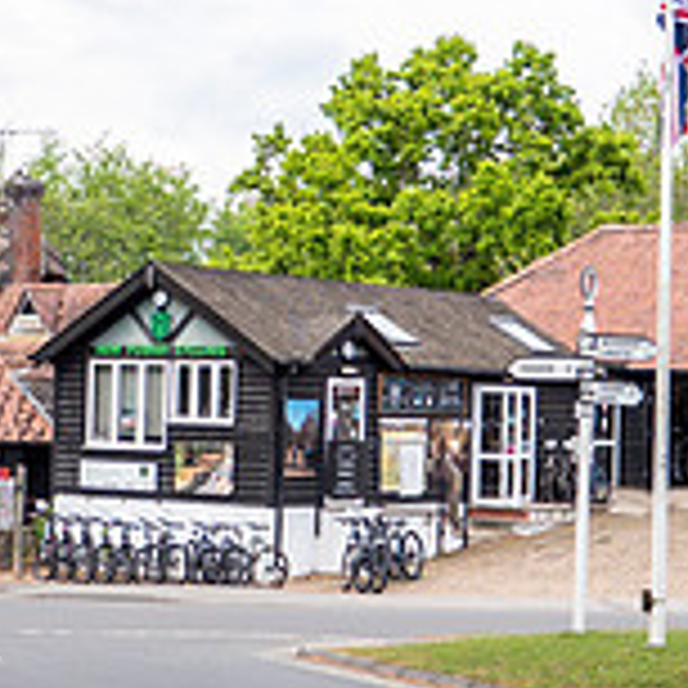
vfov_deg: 16.9
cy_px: 374
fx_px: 2316
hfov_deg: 16.9
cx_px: 284
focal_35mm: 103
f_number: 2.9
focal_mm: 14
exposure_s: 1/200
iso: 100
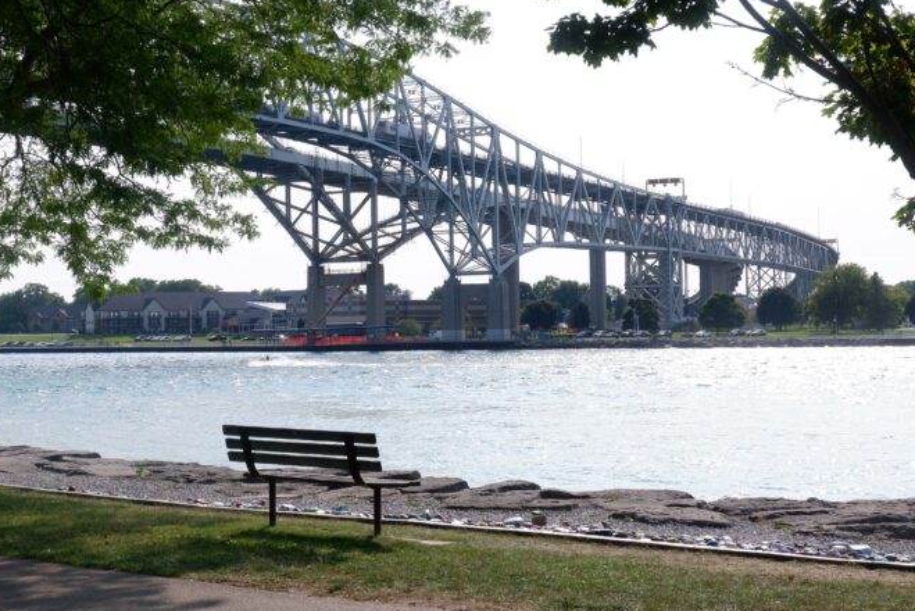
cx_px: 383
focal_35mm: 73
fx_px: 1856
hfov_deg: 27.7
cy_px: 315
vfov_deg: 18.7
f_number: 8
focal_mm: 31.4
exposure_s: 1/500
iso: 200
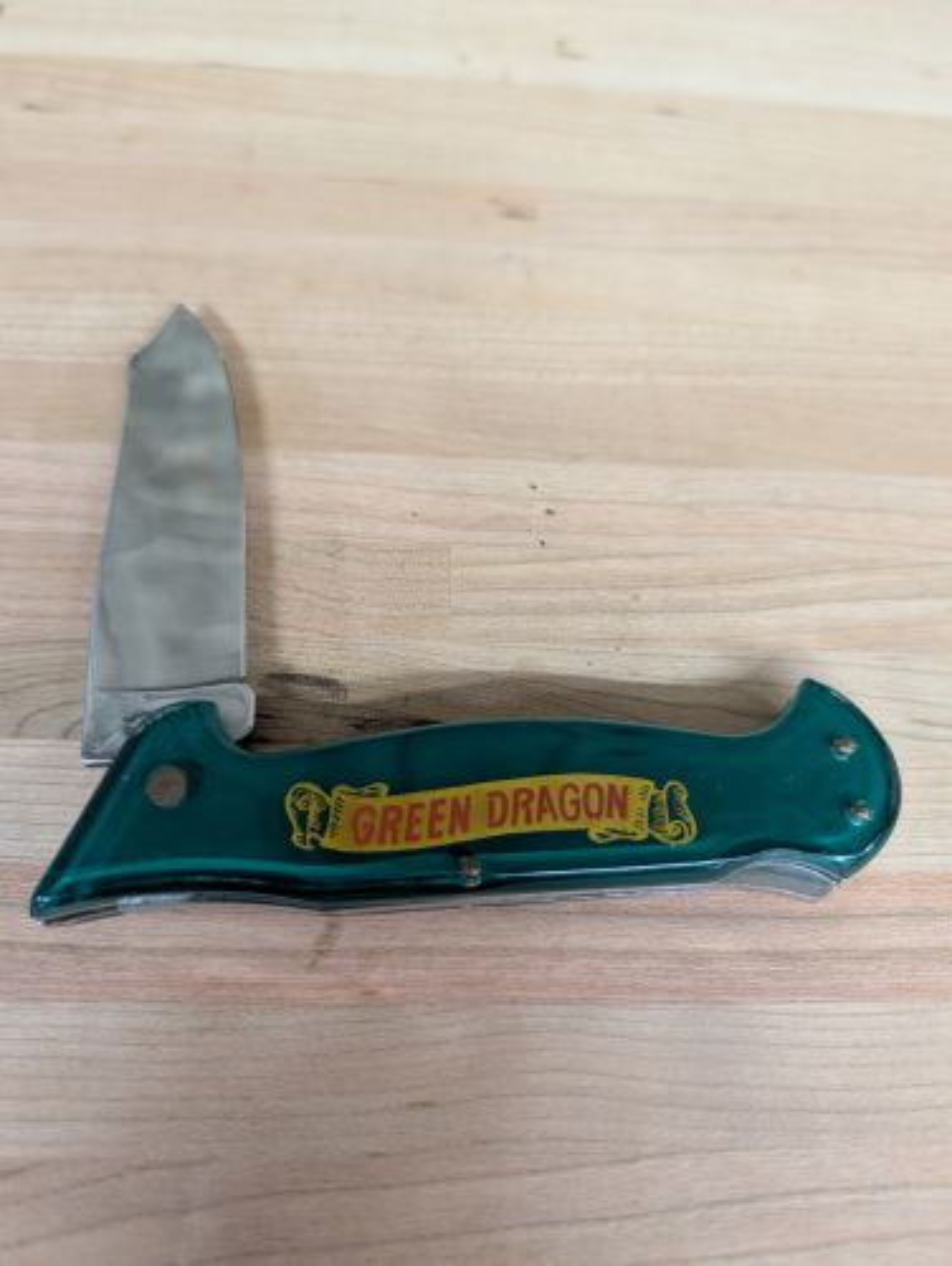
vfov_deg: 71.5
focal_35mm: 24
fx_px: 879
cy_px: 633
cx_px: 476
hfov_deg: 56.9
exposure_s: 1/24
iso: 423
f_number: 1.68
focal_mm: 6.9
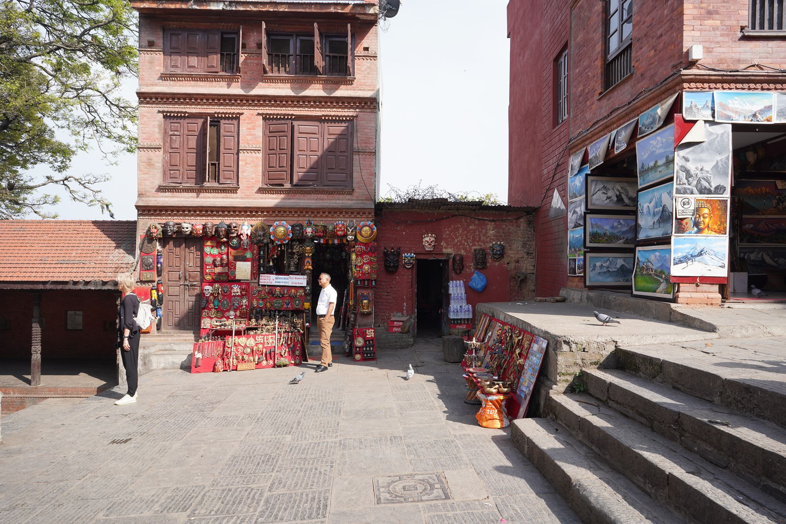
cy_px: 262
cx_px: 393
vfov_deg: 53.1
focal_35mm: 24
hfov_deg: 73.7
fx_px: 524
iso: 100
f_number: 9
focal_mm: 24
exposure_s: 1/100
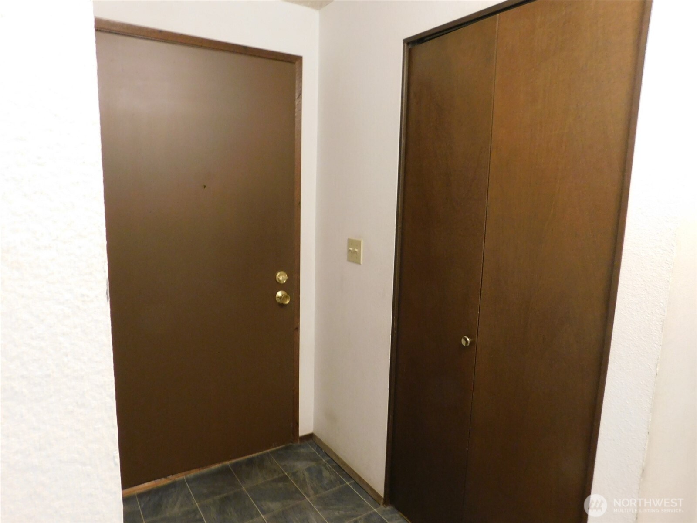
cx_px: 348
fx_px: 463
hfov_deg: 73.9
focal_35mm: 23
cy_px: 262
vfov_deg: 58.9
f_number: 3
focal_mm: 4
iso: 400
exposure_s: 1/15
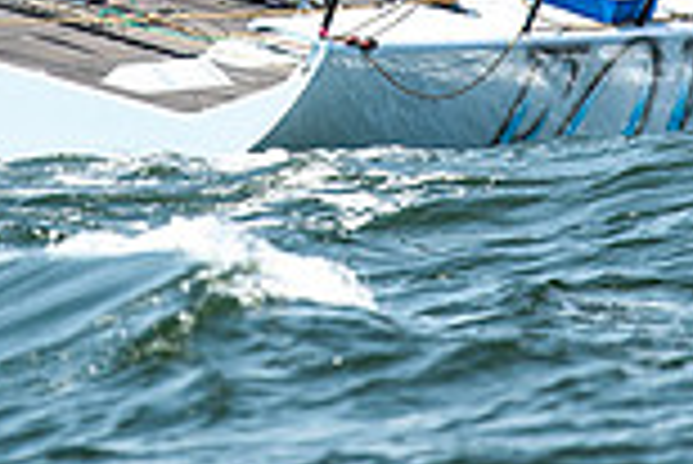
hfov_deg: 1.8
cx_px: 234
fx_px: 21753
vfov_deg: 1.2
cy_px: -293
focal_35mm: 1129
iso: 250
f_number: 5.6
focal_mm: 300
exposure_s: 1/1600
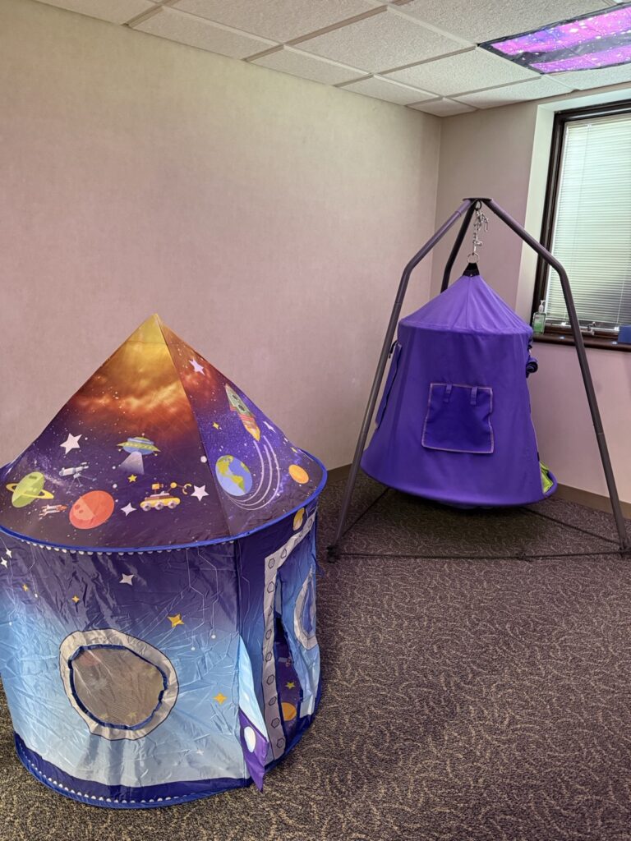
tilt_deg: -14.5
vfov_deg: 71.6
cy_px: 420
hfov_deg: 56.8
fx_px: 583
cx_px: 316
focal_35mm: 24
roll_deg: -1.9
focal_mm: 6.76
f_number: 1.78
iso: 800
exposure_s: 1/60
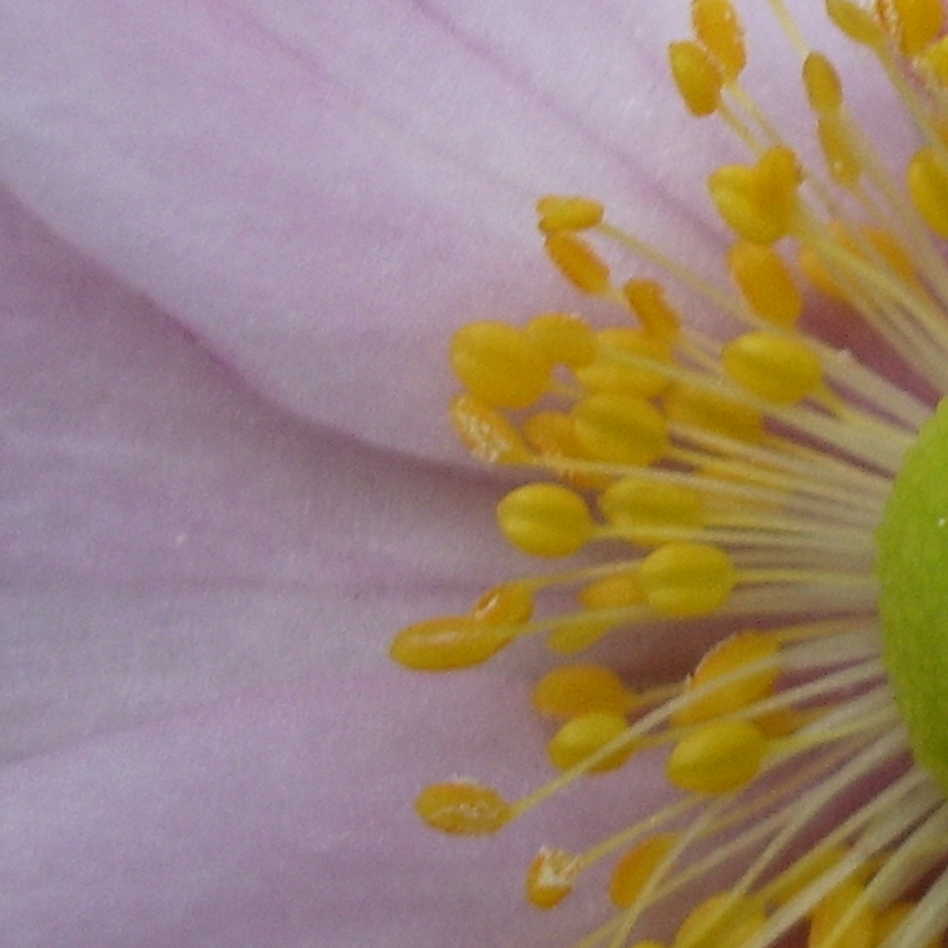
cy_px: 533
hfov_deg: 9.0
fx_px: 5918
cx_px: 1272
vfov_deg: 9.2
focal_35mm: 191
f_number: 3.5
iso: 100
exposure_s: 1/125
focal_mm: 10.2
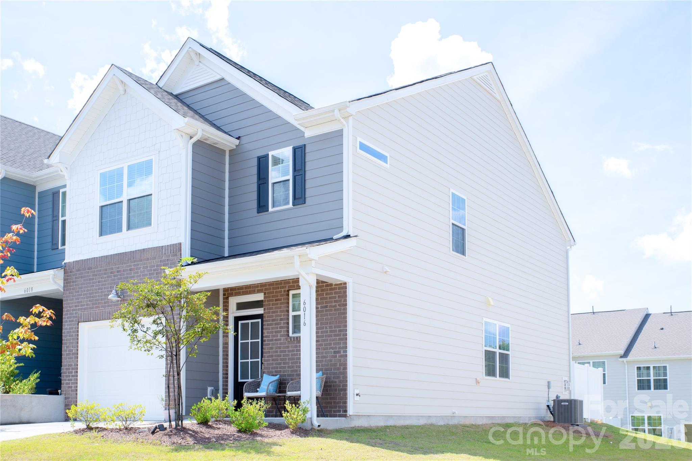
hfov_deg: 50.7
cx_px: 346
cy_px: 230
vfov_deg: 35.1
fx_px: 730
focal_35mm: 38
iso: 160
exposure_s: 1/250
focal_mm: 38
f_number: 7.1
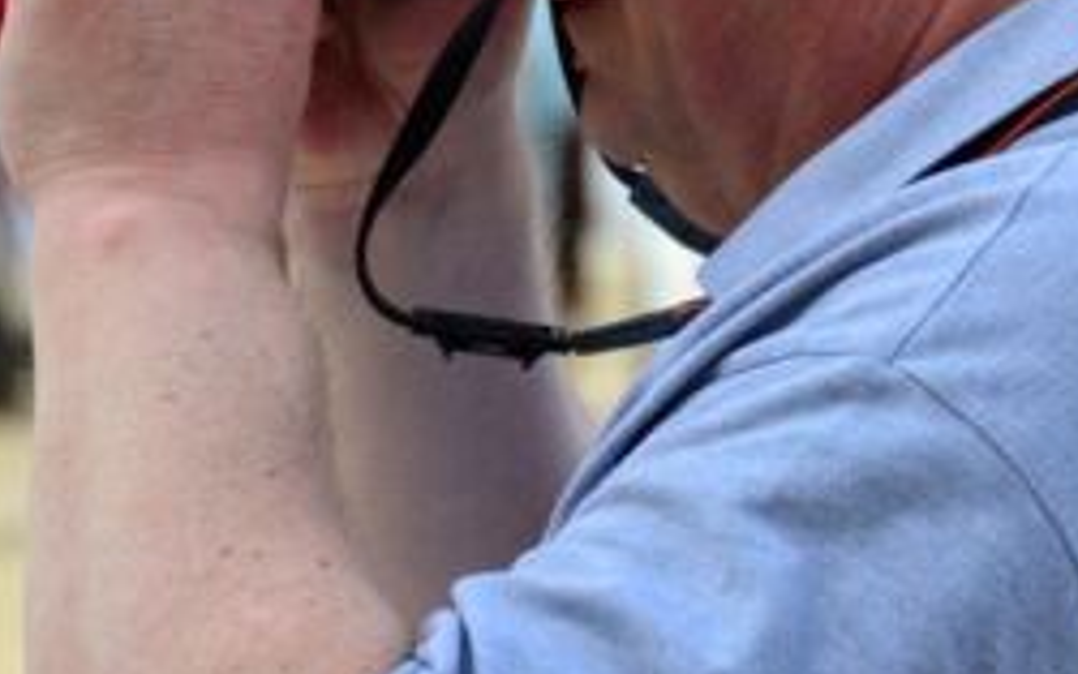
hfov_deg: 5.7
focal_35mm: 369
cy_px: 28
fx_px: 10852
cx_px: 584
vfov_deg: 3.6
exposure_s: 1/400
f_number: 5.3
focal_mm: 95
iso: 200
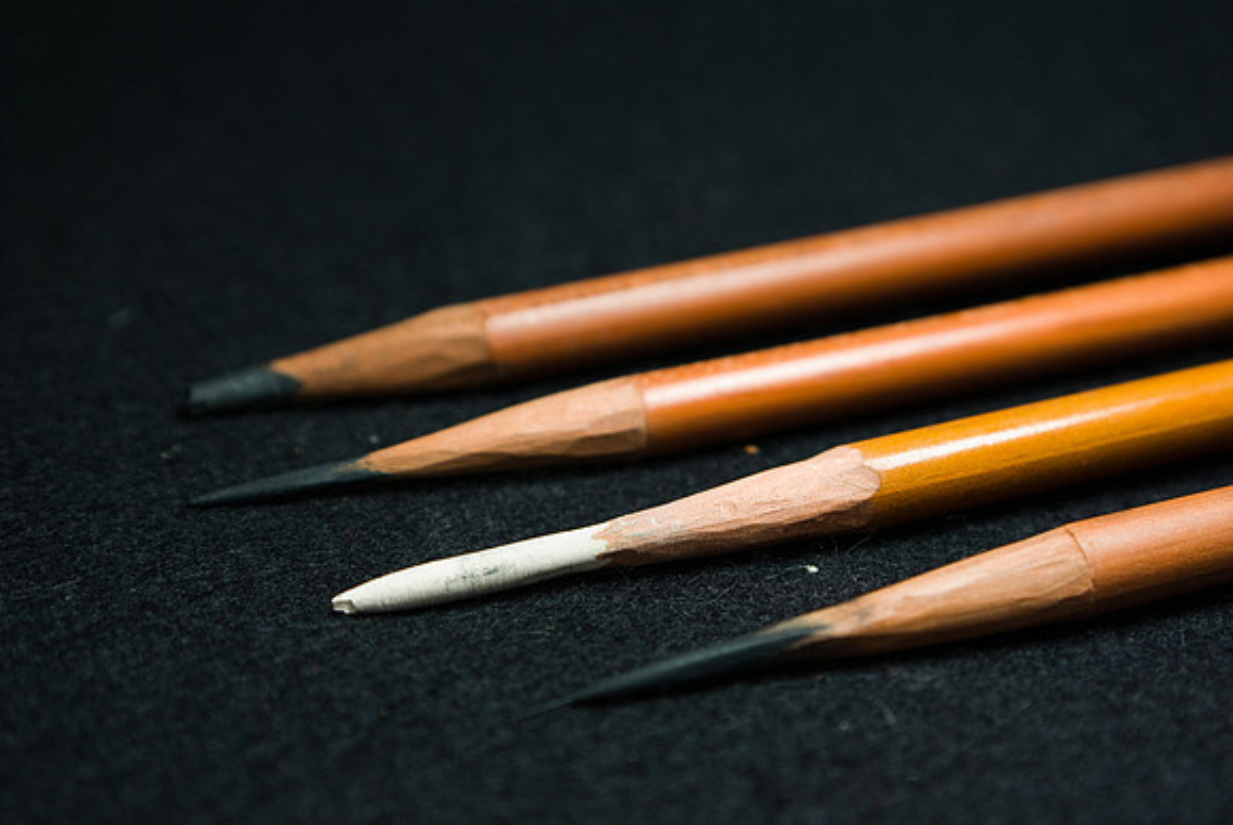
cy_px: 412
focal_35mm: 68
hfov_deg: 29.8
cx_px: 616
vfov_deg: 20.2
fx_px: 2314
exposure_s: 1/60
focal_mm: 45
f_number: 6.7
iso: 400
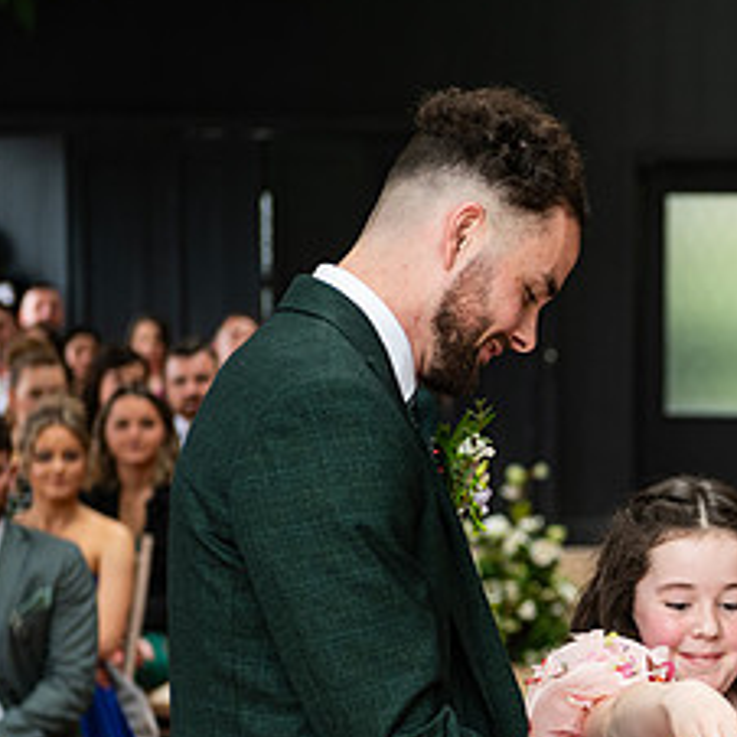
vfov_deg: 12.9
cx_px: 724
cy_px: 504
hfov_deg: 12.8
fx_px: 3252
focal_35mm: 135
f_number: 3.5
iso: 400
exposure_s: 1/200
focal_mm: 62
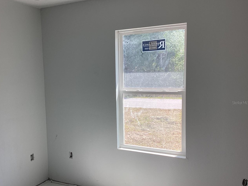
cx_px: 95
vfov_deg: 36.8
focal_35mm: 39
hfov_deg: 47.5
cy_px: 103
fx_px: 279
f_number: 2.4
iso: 25
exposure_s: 1/120
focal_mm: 3.3
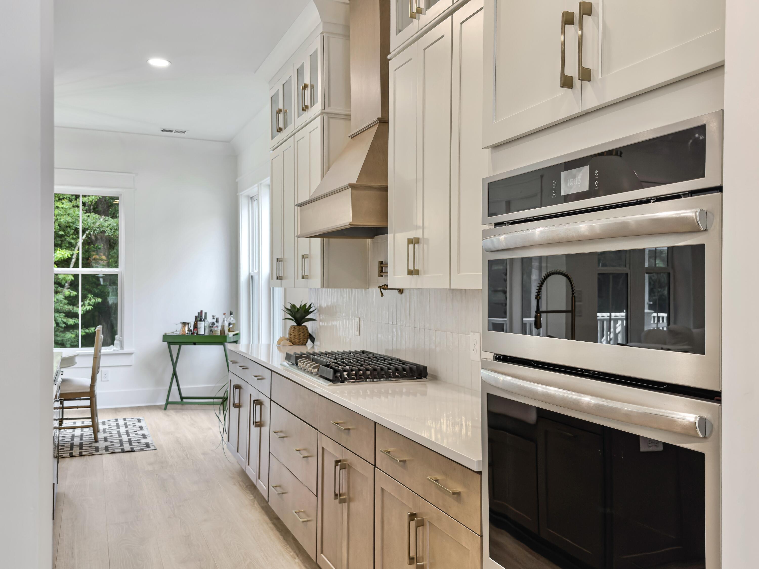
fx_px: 702
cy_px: 284
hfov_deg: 56.8
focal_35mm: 32
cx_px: 380
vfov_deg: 44.2
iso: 64
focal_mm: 6.76
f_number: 1.8
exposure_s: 1/60
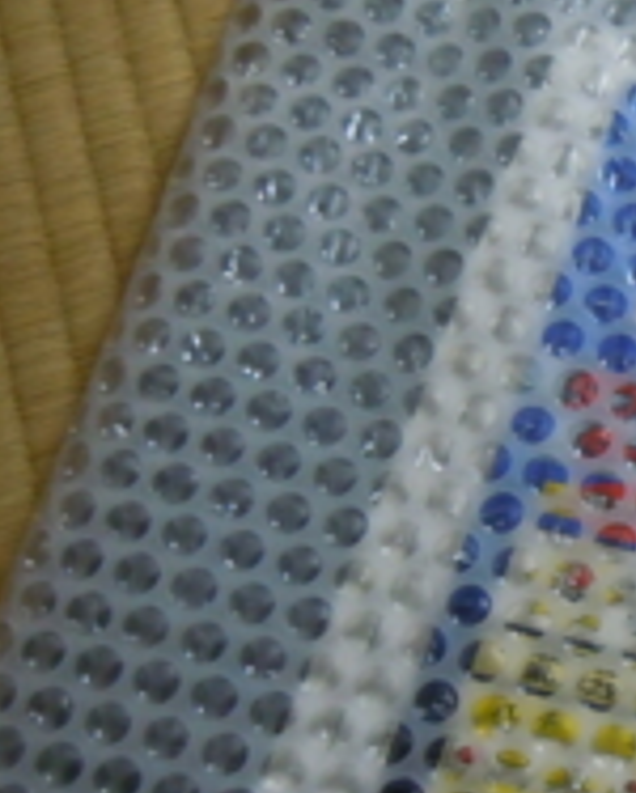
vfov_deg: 20.3
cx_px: 912
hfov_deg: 15.3
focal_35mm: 94
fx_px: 2208
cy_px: 450
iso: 400
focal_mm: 5.4
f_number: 3.5
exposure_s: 1/20
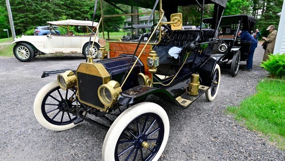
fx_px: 174
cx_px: 147
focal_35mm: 23
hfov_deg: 78.6
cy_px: 85
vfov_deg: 49.6
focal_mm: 21
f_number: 13
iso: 1600
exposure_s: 1/200
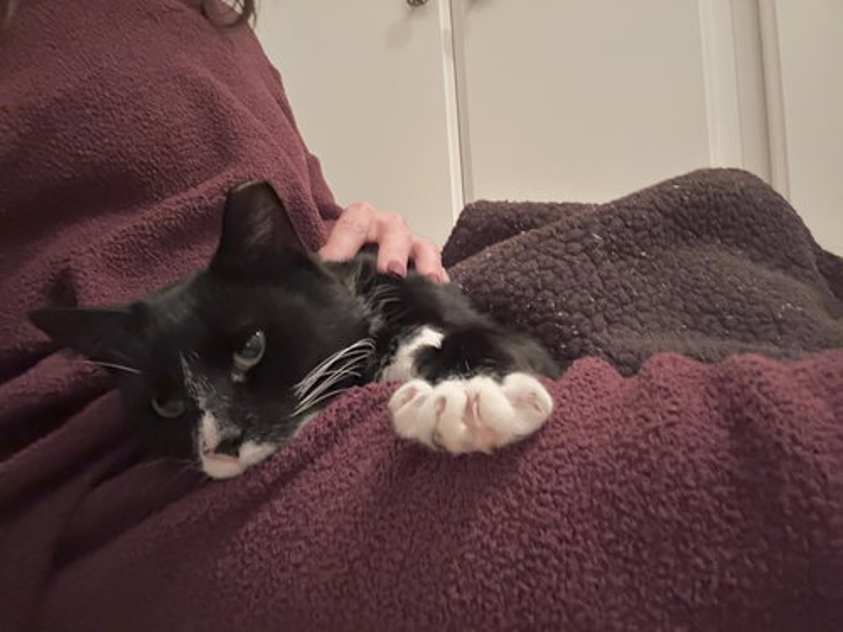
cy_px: 316
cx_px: 422
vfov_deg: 58.9
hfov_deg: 73.9
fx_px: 560
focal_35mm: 23
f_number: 1.9
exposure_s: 1/15
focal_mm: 2.69
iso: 640
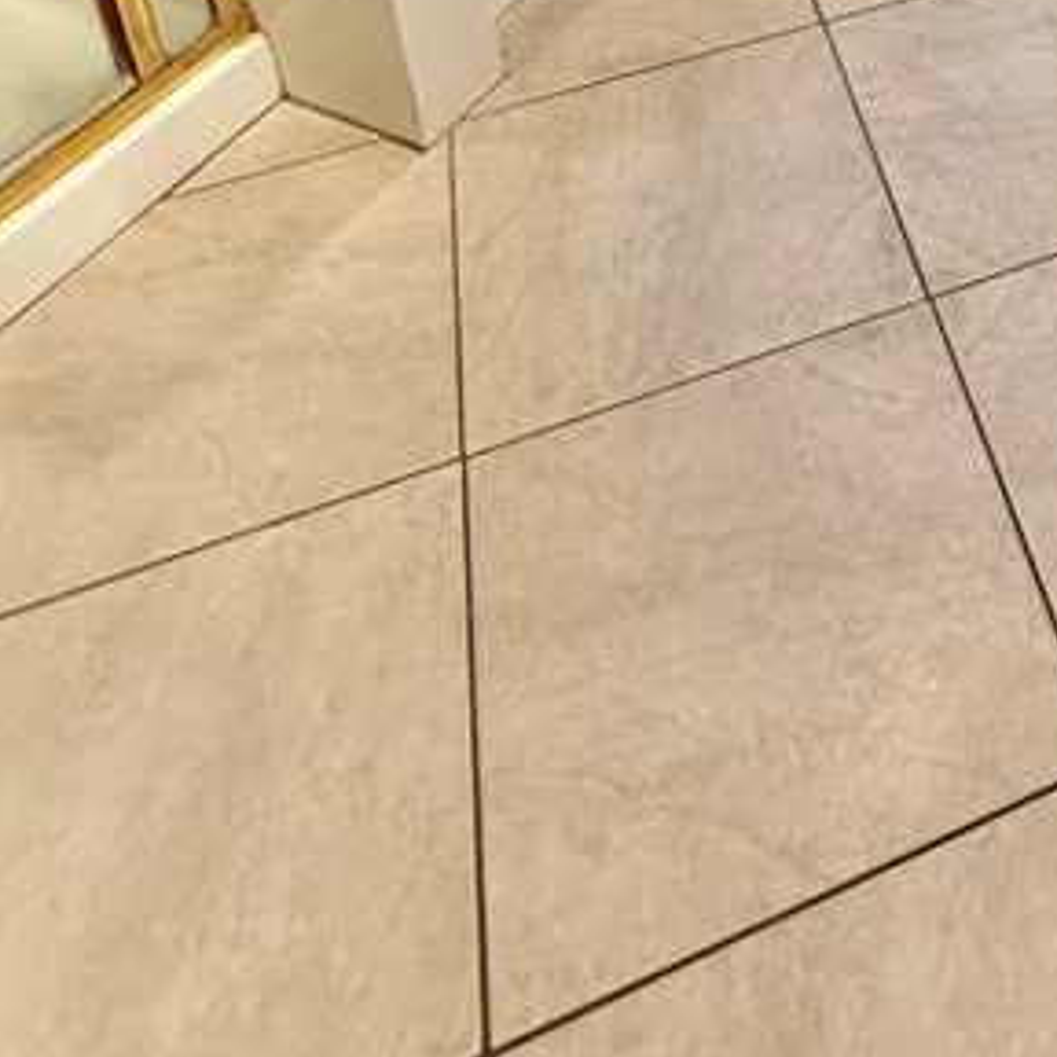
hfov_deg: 34.9
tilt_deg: -22.6
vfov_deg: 28.0
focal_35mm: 44
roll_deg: -0.2
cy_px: -466
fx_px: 1520
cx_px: 1053
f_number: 2.2
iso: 250
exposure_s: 1/120
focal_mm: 2.22
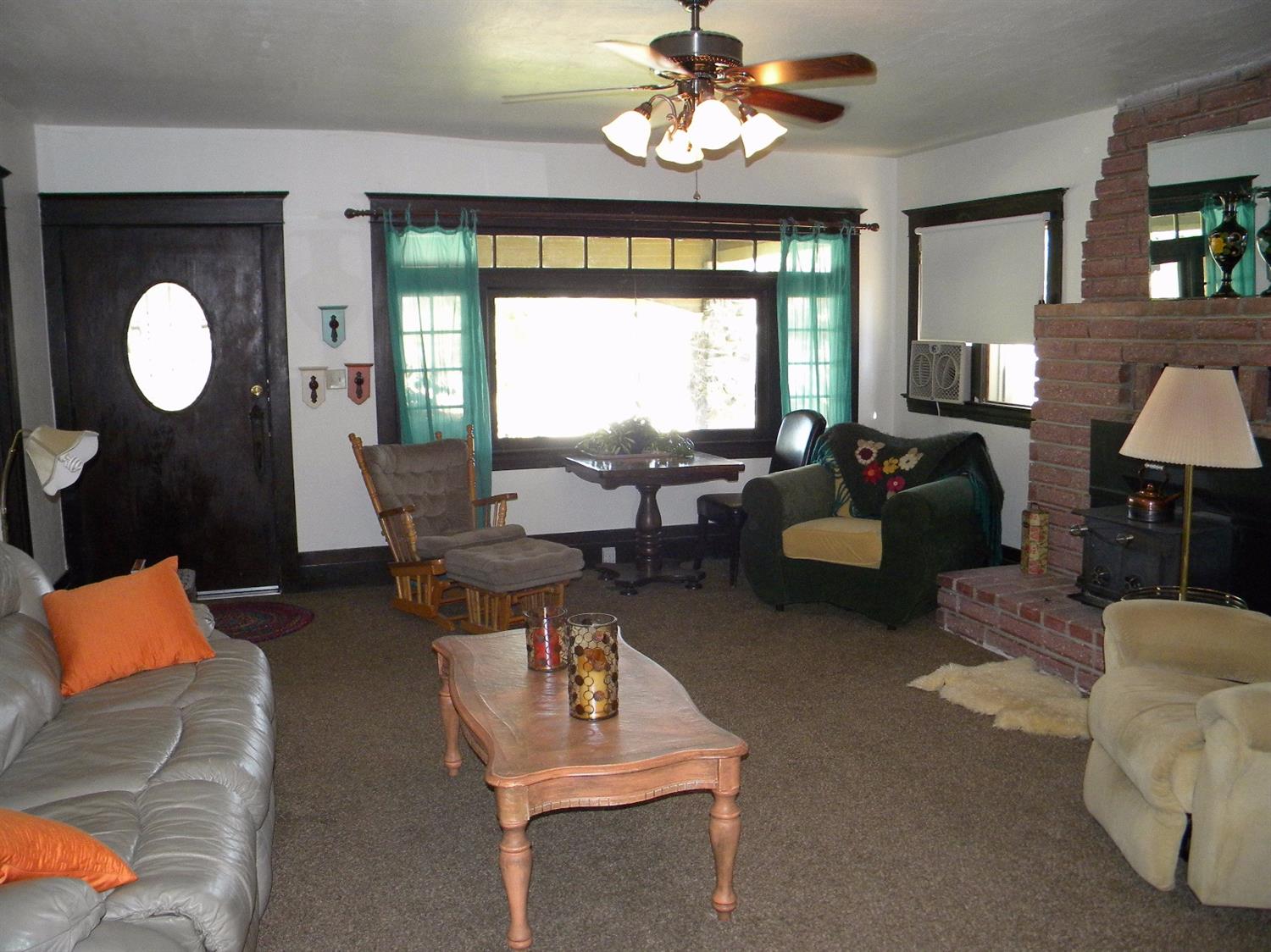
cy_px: 476
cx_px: 636
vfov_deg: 49.7
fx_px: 1028
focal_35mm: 28
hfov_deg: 63.5
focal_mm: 5
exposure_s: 1/70
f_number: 3.5
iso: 381
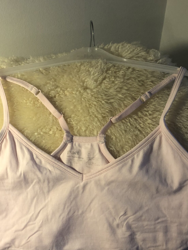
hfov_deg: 36.8
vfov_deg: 47.0
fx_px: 282
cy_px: 169
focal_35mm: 39
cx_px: 90
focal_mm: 3.99
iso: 40
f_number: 1.8
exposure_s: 1/20
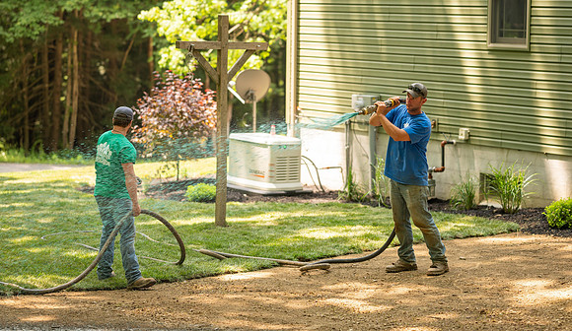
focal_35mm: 106
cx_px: 296
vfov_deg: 11.7
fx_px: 1619
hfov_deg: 20.0
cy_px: 121
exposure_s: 1/500
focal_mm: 85
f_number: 1.8
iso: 100
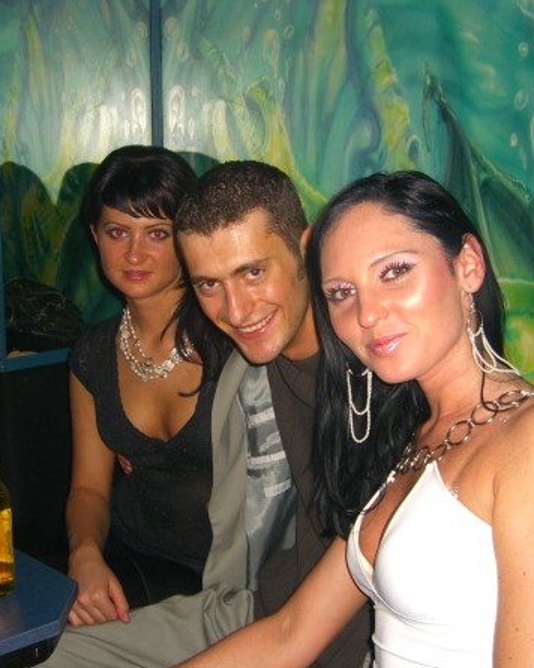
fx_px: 988
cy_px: 336
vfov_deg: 37.3
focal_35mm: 50
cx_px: 252
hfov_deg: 30.2
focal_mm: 7.9
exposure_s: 1/60
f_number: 2.8
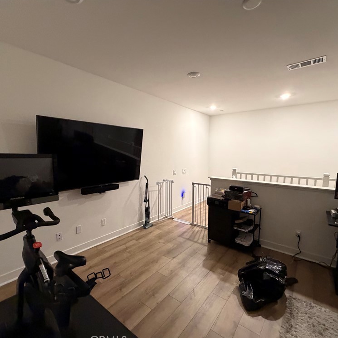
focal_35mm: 17
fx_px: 188
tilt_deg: -5.6
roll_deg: +0.5
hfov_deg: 84.0
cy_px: 172
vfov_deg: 84.0
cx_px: 167
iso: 640
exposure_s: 1/60
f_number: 2.2
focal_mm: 2.22
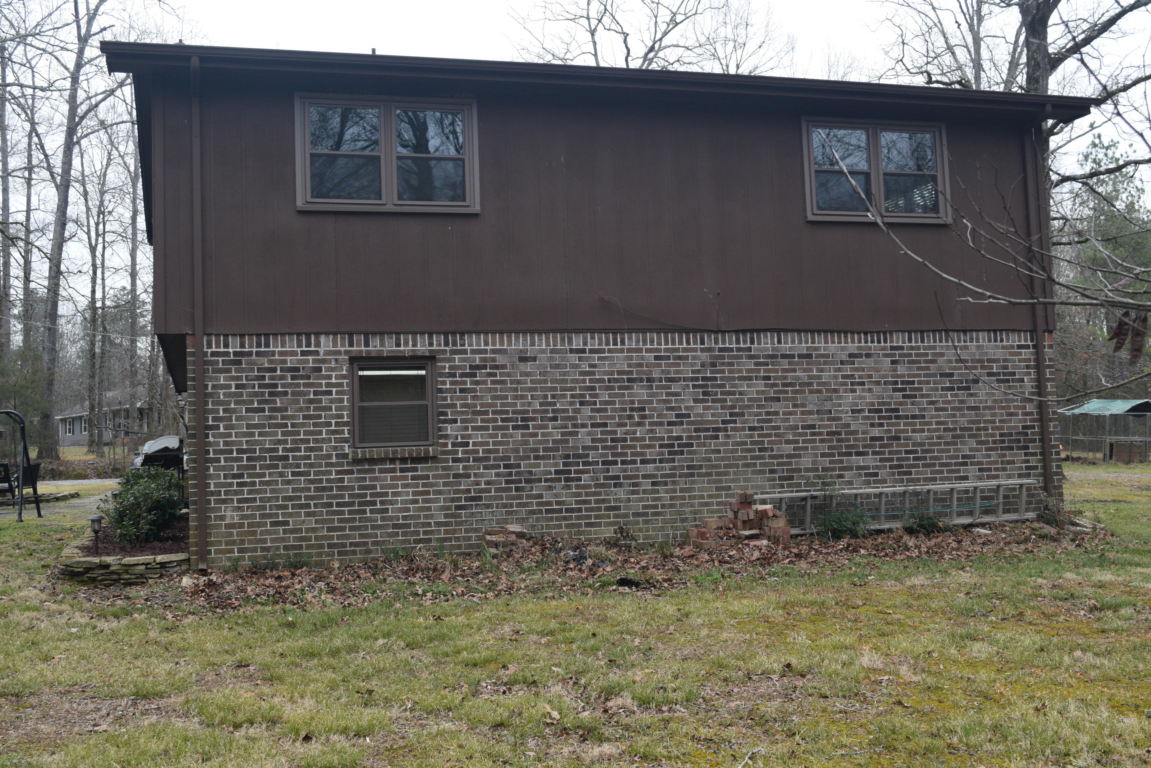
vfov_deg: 35.1
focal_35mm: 38
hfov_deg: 50.7
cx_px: 570
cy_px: 365
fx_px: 1215
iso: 400
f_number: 7.1
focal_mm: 24
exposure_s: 1/200
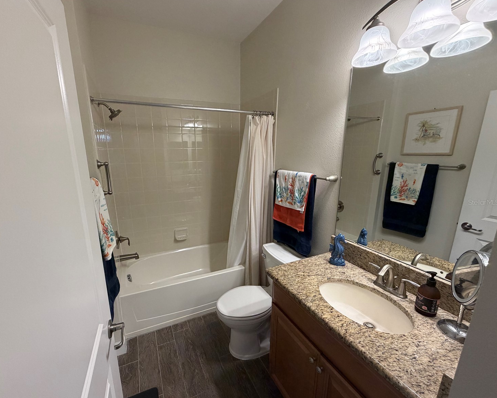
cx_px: 228
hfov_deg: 96.6
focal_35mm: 15
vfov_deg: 84.0
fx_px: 221
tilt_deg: -12.9
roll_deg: +1.2
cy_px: 202
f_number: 2.2
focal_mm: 2.22
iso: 320
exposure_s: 1/120
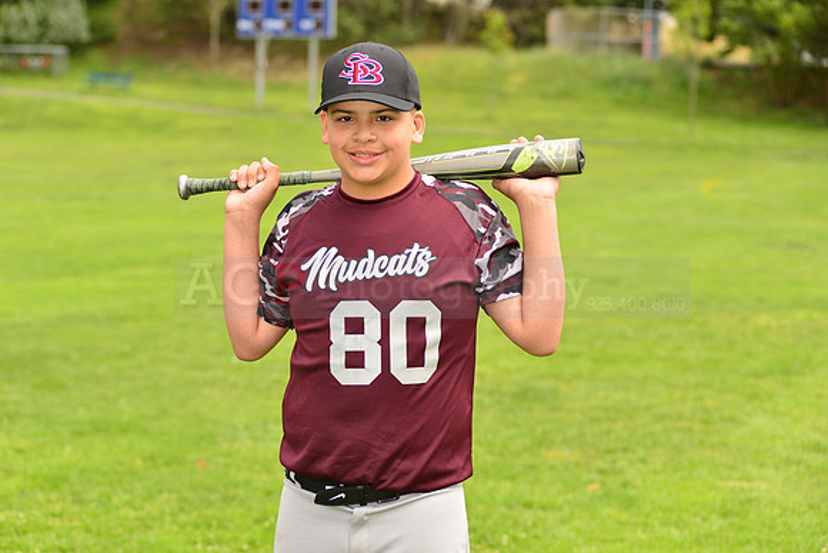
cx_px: 414
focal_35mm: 86
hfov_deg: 23.6
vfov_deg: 15.9
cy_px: 276
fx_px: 1978
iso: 100
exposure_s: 1/250
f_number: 5
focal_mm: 86
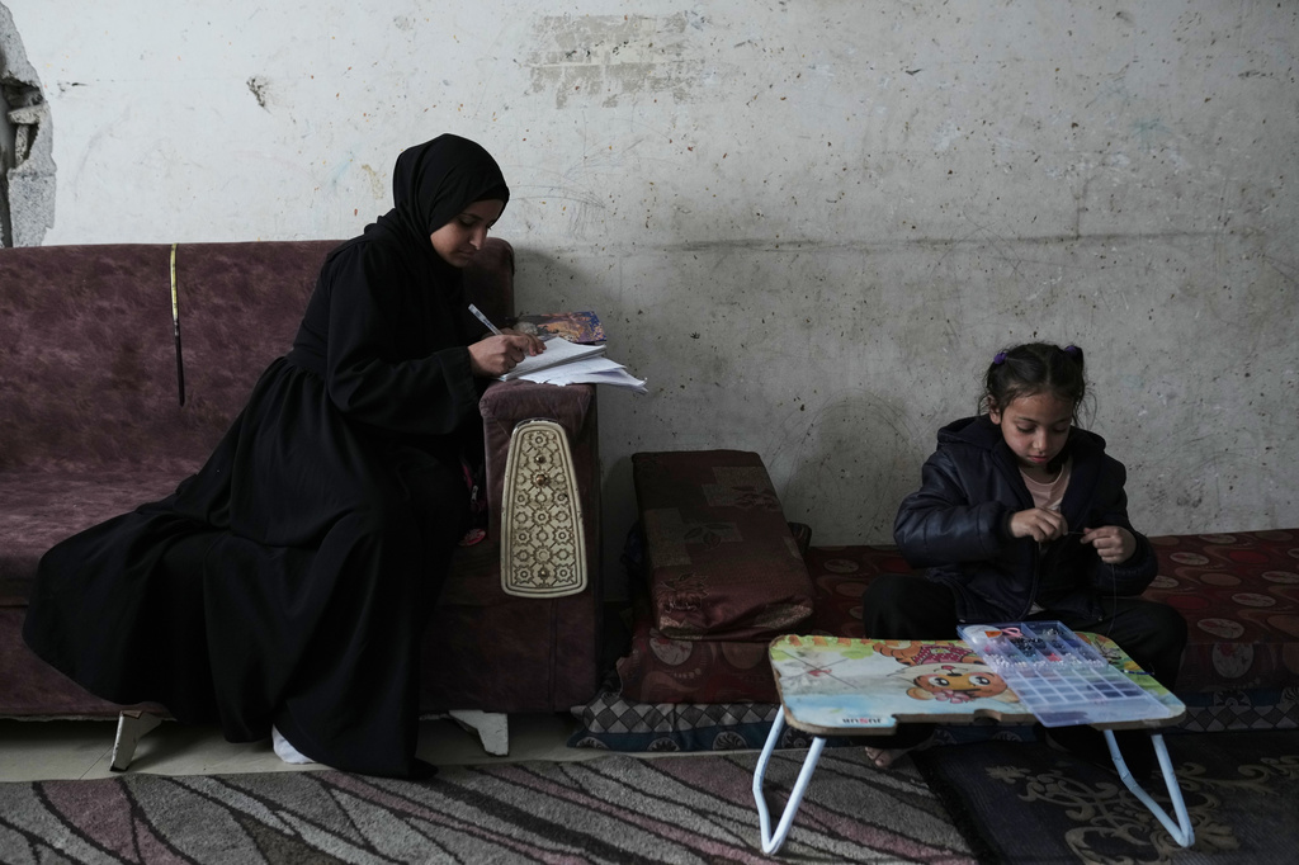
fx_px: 1262
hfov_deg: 54.4
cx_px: 650
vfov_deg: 37.8
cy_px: 432
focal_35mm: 35
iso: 800
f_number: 2.2
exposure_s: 1/200
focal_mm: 35
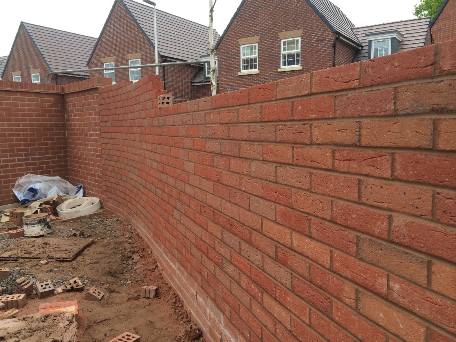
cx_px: 225
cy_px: 172
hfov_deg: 58.3
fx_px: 408
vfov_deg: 45.4
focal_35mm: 31
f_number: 2.2
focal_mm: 4.12
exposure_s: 1/302
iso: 32
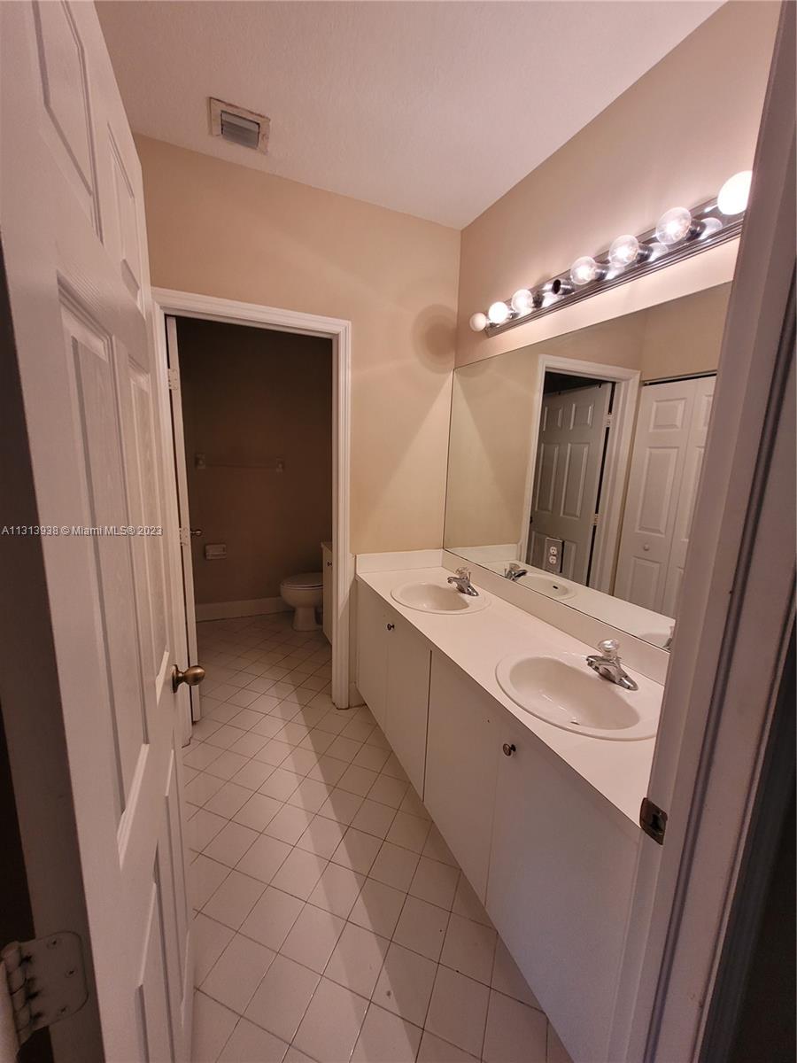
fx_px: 399
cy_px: 532
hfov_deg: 89.9
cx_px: 398
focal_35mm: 13
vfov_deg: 106.2
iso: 100
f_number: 2.2
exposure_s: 1/60
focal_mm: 1.74
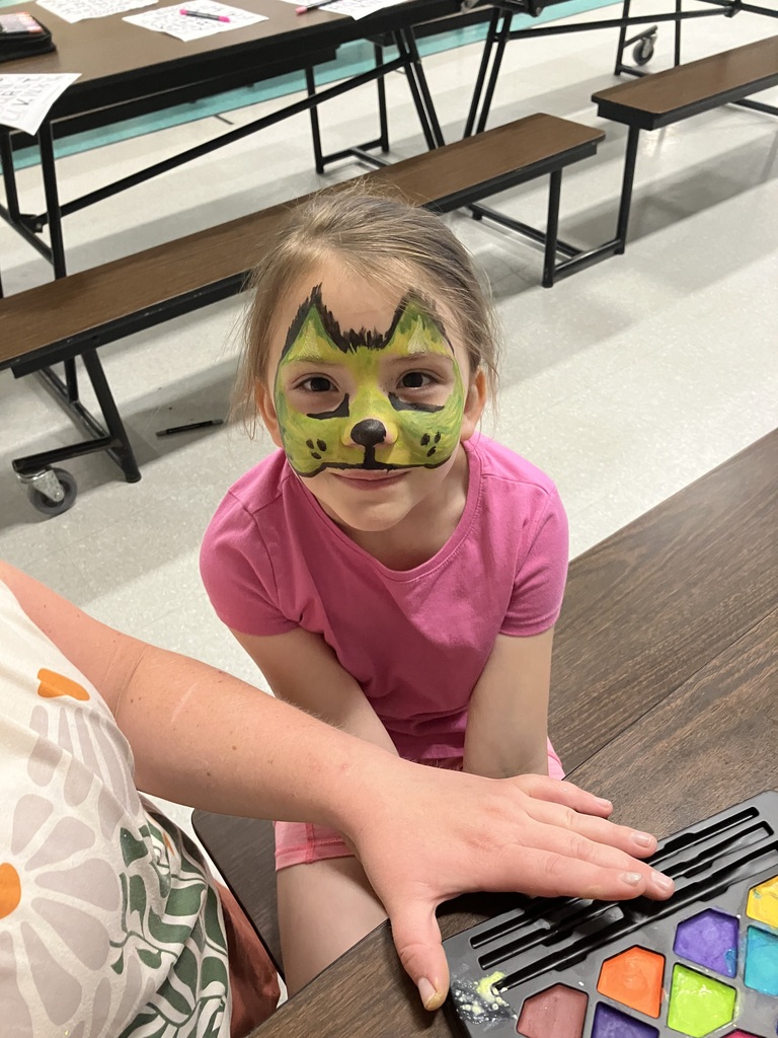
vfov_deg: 63.4
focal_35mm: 28
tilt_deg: -44.2
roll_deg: +2.1
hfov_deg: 49.7
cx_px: 389
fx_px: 839
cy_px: 519
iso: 250
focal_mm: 3.99
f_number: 1.8
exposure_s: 1/40
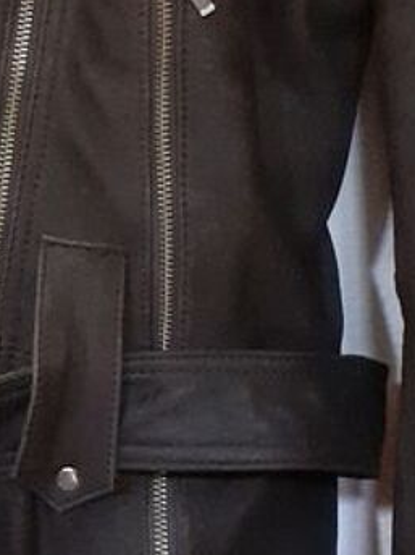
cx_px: -102
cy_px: 104
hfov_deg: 13.6
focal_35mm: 105
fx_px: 1679
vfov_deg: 18.5
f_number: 1.9
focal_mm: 3.6
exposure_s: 1/20
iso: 640
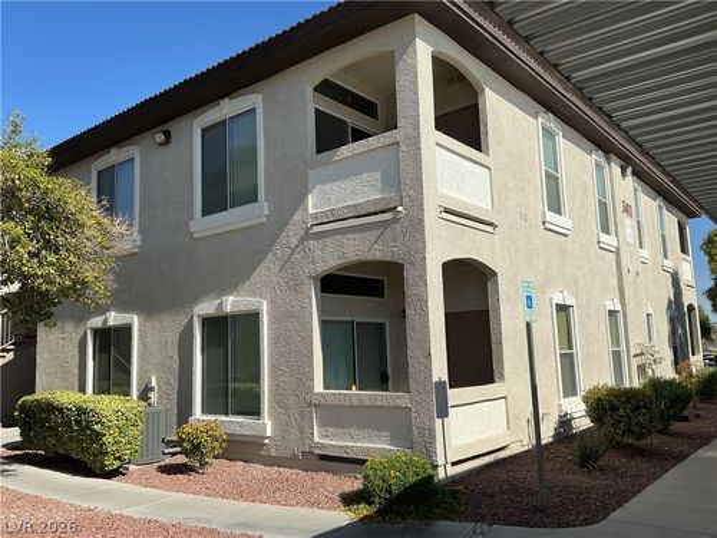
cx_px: 358
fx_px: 601
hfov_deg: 61.7
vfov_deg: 48.2
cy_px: 269
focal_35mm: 29
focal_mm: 3
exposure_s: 1/2667
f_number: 1.8
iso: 25
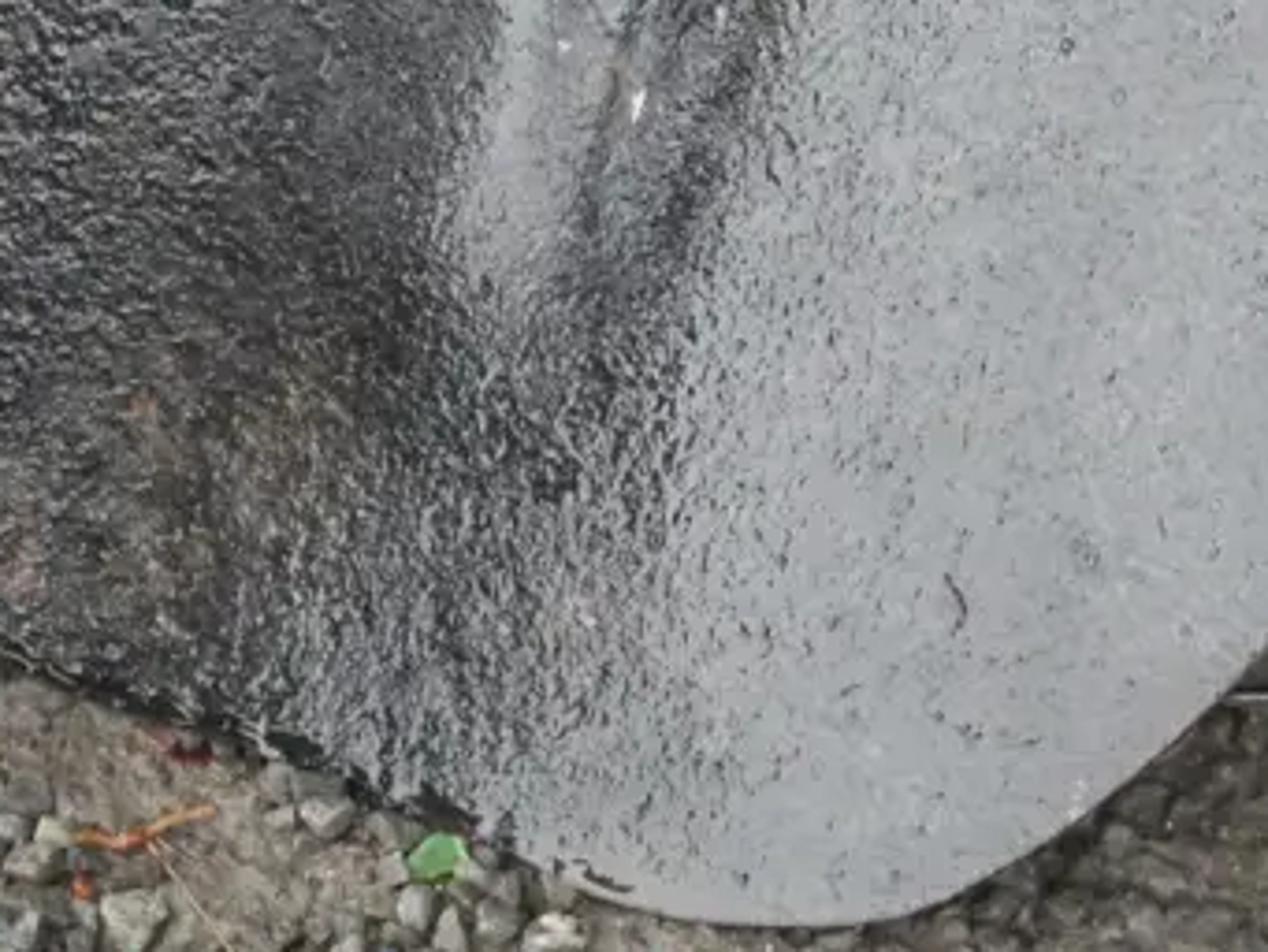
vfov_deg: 5.8
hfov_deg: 7.8
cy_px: -692
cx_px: 961
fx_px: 9234
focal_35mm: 252
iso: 2500
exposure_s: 1/100
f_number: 5.6
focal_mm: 42
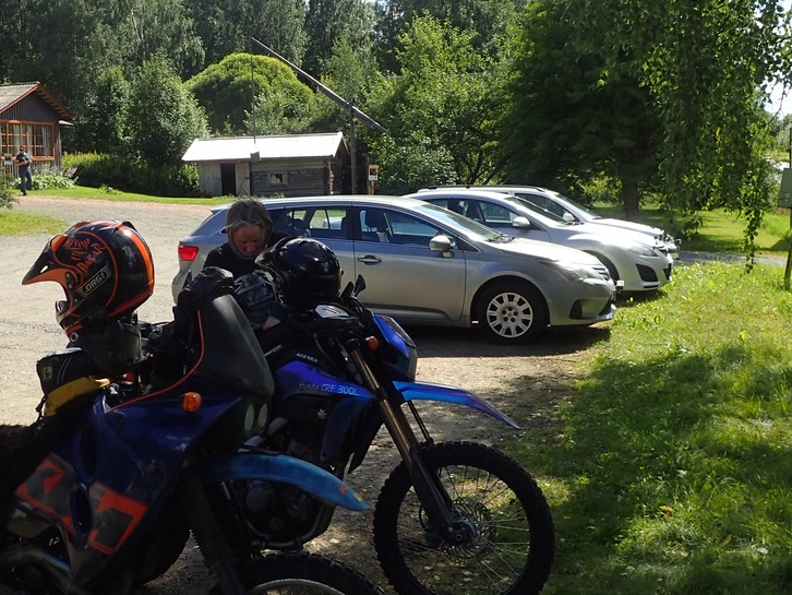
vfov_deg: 30.7
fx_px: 1076
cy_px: 198
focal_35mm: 47
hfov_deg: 39.8
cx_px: 253
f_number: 2.8
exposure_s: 1/800
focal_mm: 4.5
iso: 100
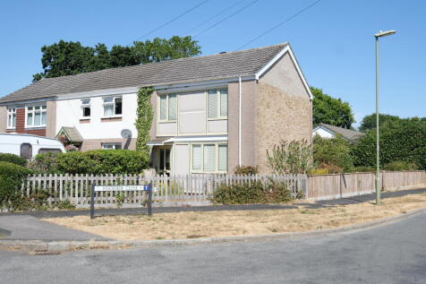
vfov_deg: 36.8
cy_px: 142
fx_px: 426
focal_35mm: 36
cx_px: 213
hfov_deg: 53.1
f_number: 5.6
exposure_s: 1/680
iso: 200
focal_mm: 24
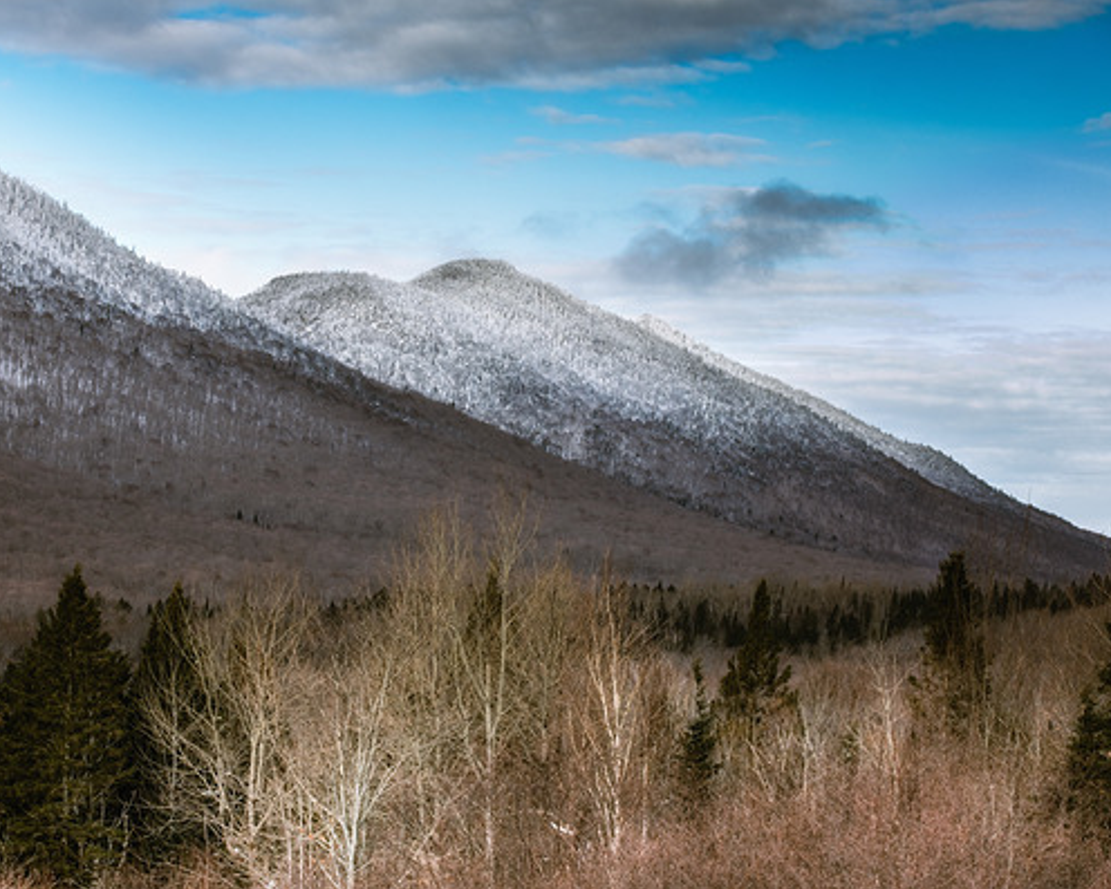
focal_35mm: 126
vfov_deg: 12.2
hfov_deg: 15.3
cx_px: 571
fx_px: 4144
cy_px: 443
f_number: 9
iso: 160
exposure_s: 1/30
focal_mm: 74
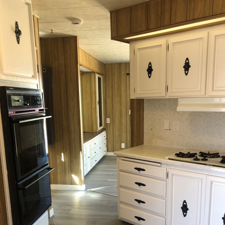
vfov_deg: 47.7
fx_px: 250
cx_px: 113
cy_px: 149
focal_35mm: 34
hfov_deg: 48.5
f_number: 1.8
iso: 40
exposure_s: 1/24
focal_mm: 4
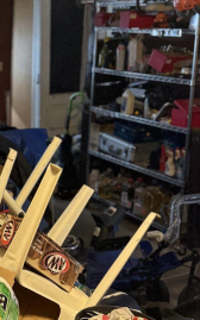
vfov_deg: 32.5
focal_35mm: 63
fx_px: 550
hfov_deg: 19.3
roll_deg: +1.0
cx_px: -48
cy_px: 166
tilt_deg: -15.1
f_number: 1.78
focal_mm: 6.76
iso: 800
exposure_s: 1/60
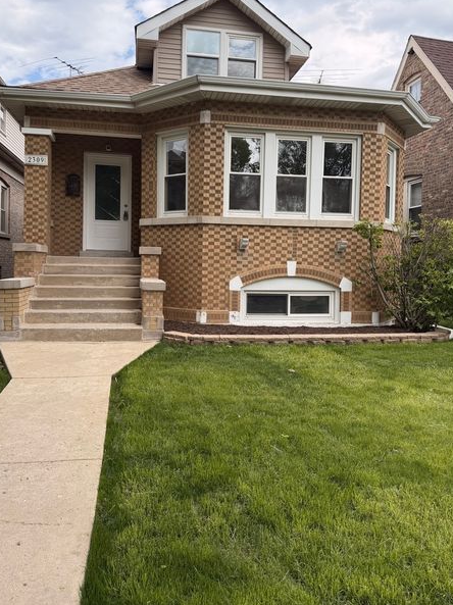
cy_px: 269
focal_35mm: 27
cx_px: 214
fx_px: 472
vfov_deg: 65.2
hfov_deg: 51.3
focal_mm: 6.76
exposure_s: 1/2445
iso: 100
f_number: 1.78
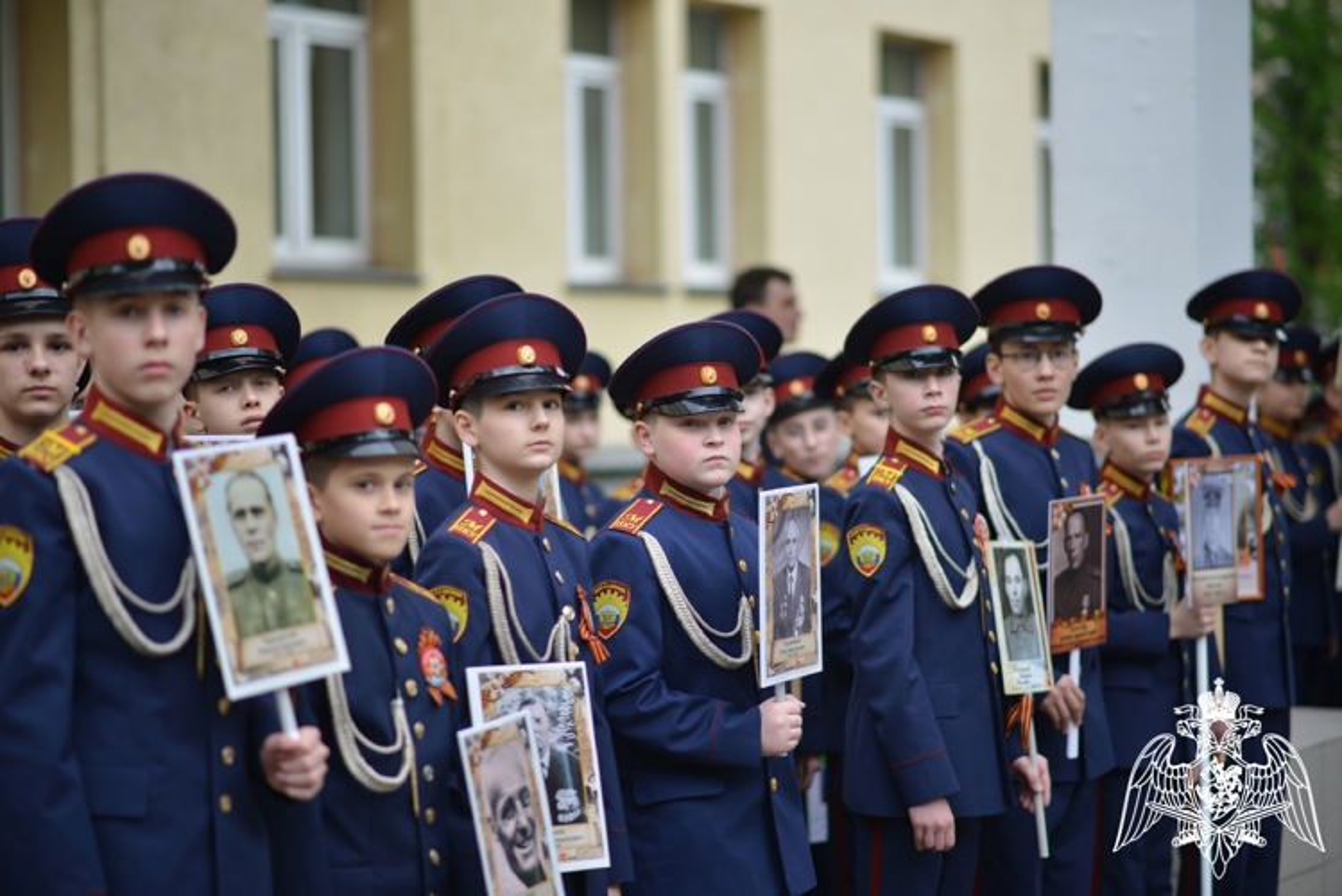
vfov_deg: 16.1
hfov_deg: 23.9
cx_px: 671
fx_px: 3170
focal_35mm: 85
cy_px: 448
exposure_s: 1/200
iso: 100
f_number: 1.8
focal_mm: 85
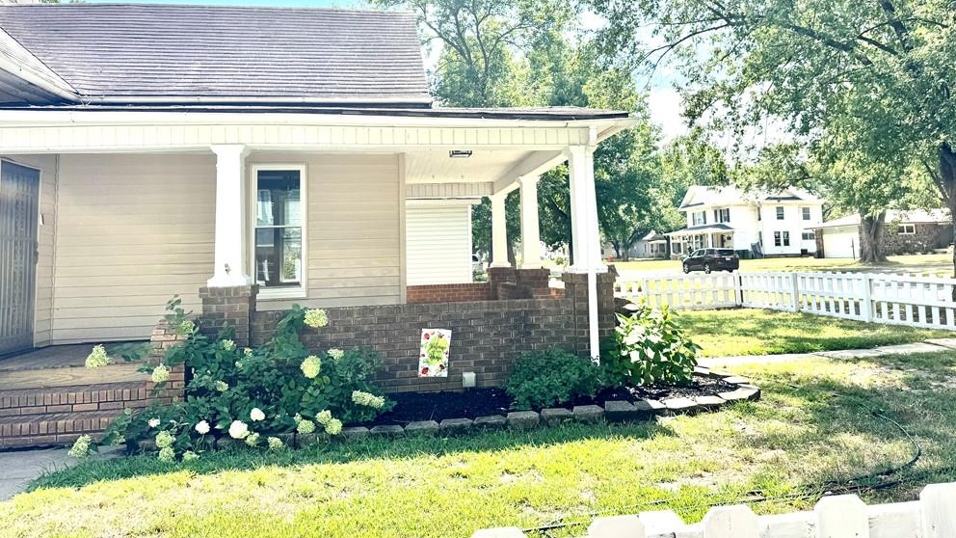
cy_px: 189
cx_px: 486
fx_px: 684
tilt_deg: +4.2
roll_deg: +1.6
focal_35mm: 27
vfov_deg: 42.4
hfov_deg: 69.9
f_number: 1.78
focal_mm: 6.76
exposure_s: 1/3096
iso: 80
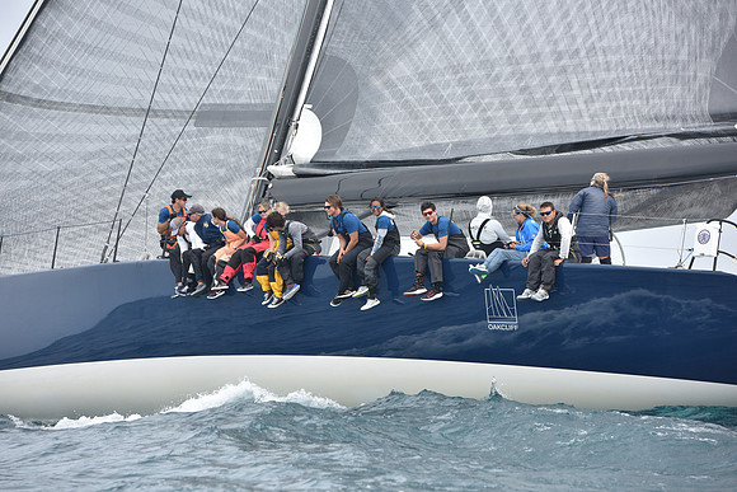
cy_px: 246
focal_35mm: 180
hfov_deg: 11.4
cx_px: 368
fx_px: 3686
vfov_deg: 7.6
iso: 250
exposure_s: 1/800
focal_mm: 180
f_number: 6.3
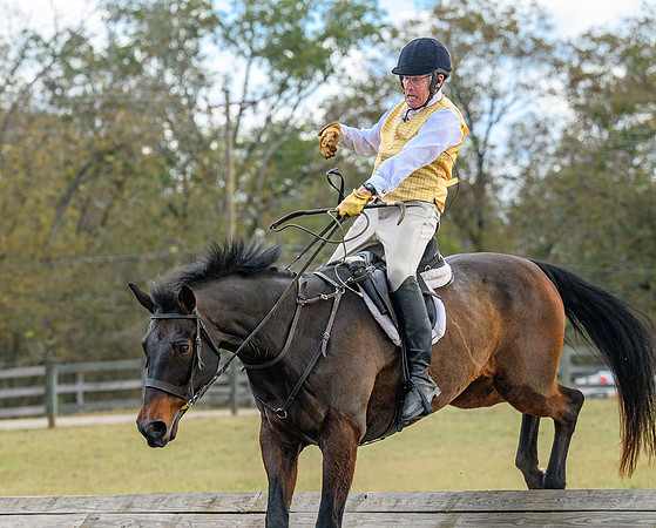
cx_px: 250
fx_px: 3258
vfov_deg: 9.3
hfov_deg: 11.5
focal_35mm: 167
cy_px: 332
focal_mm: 102
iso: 640
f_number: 3.5
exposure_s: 1/1000
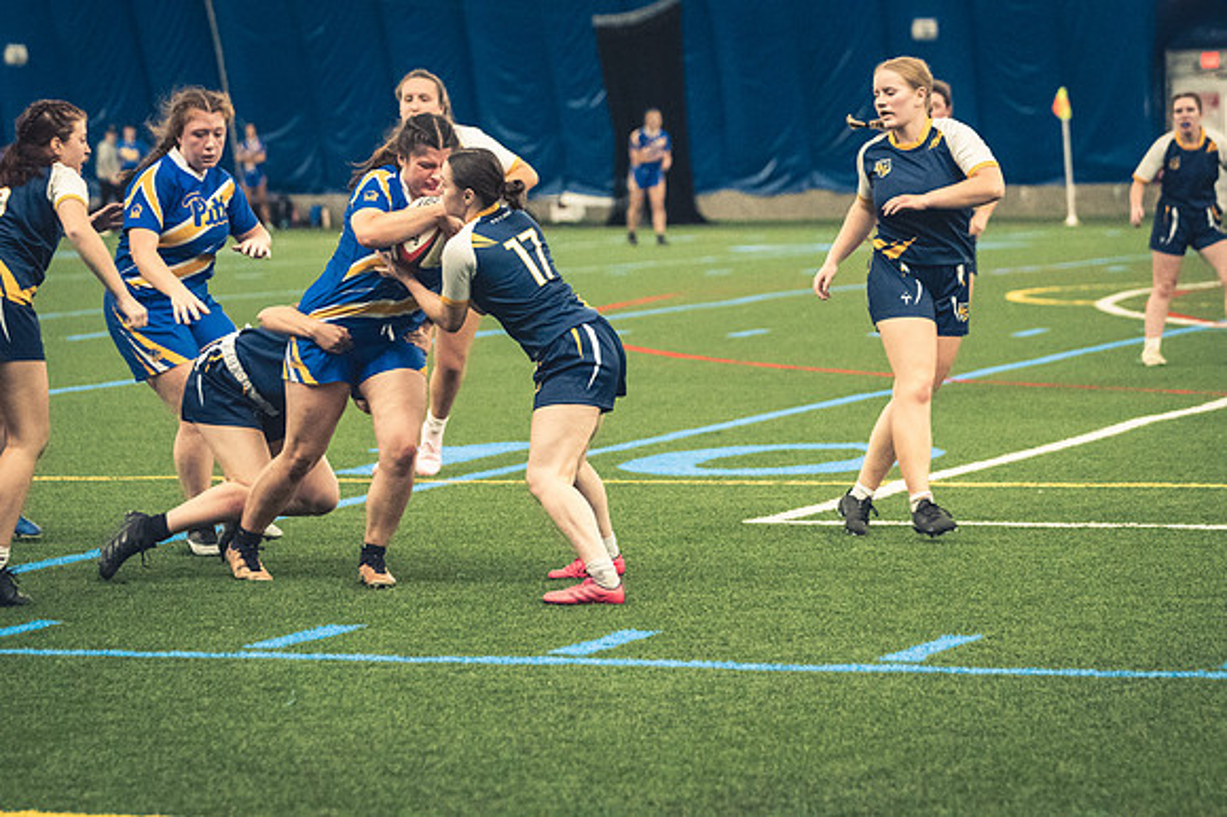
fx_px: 5109
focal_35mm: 150
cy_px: 408
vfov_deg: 9.1
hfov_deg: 13.7
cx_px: 614
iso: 12800
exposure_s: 1/500
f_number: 2.8
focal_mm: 100
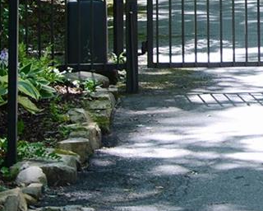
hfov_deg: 10.9
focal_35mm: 171
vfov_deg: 8.9
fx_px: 1331
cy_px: -42
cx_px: 392
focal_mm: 38
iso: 100
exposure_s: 1/50
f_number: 4.5
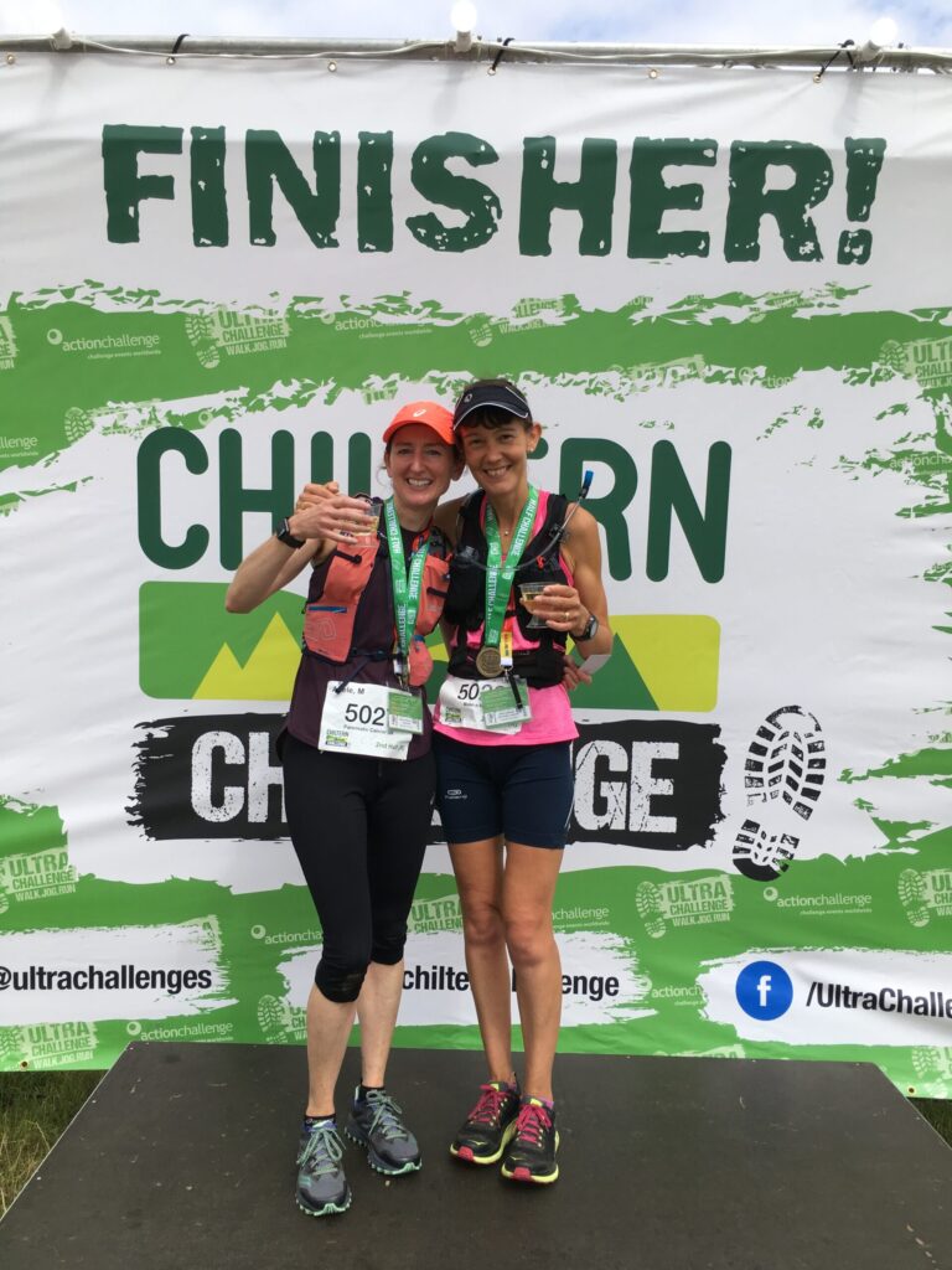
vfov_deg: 61.7
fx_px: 1063
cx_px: 476
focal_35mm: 29
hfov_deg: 48.2
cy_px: 635
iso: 25
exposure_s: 1/1148
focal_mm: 4.15
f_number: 2.2
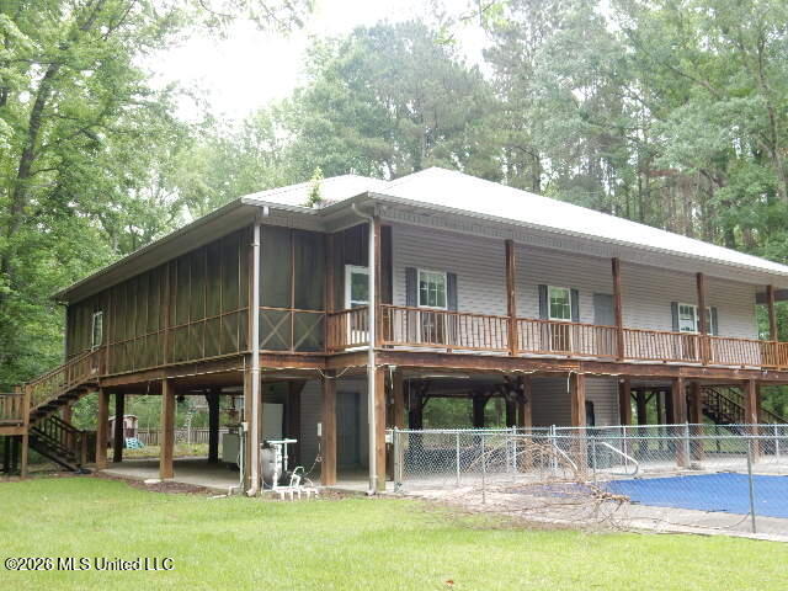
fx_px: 820
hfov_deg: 51.4
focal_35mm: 36
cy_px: 296
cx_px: 394
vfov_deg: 39.7
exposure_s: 1/60
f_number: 4
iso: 125
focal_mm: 6.4
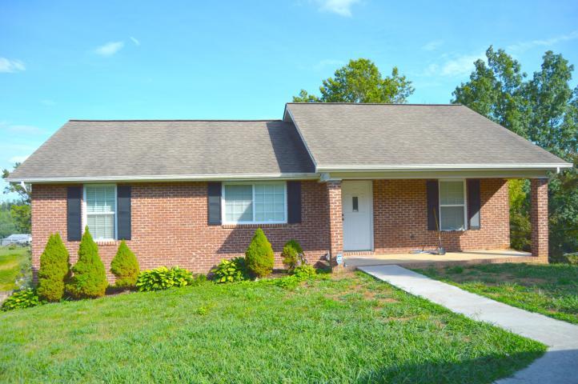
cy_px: 192
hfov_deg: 67.4
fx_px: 433
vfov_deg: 47.8
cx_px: 289
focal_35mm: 27
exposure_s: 1/1000
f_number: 3.5
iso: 100
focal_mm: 18
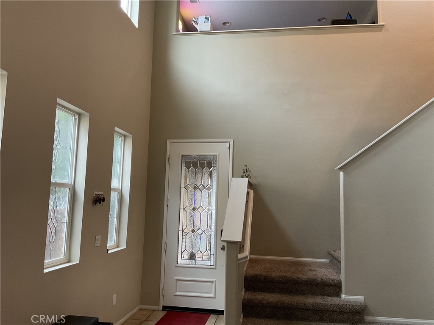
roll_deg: -1.5
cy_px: 162
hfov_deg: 61.7
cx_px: 217
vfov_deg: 48.2
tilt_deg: +5.4
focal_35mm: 29
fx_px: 364
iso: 100
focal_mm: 3
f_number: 1.8
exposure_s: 1/60
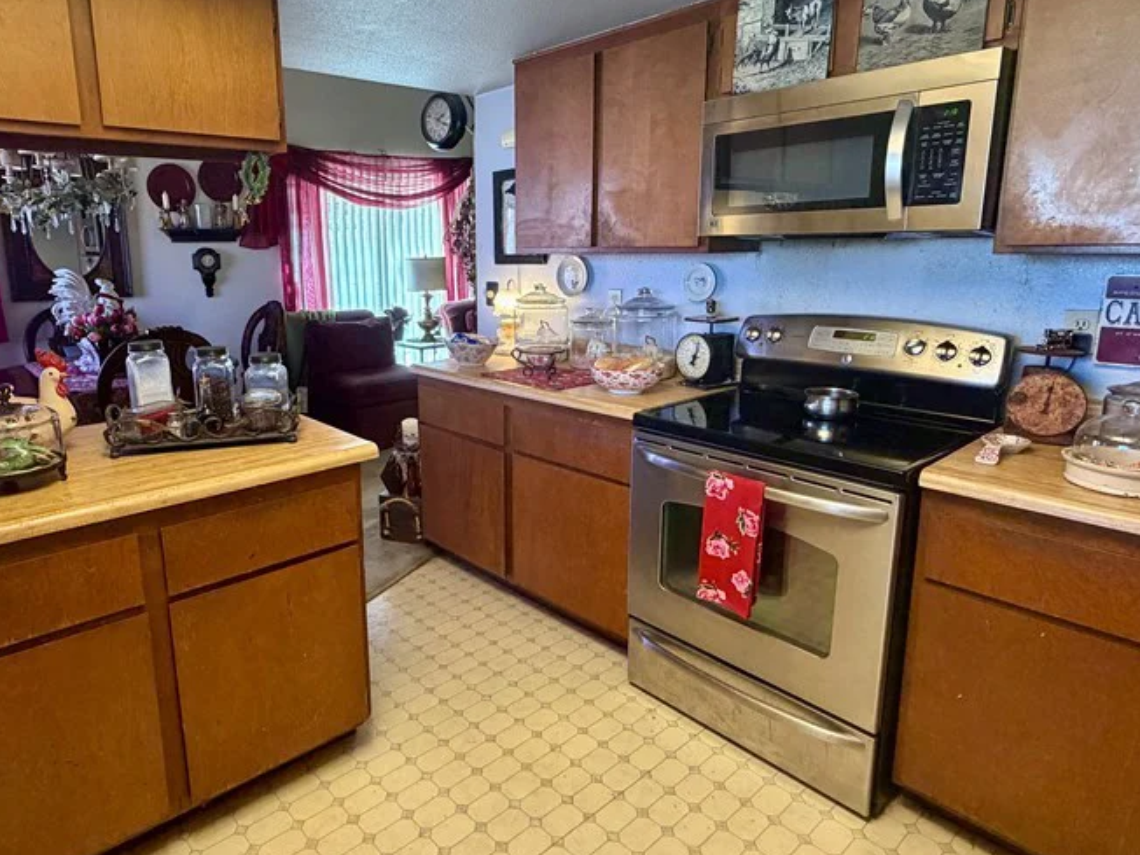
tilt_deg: -11.2
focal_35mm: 22
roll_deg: +0.5
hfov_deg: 75.9
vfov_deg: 61.0
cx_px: 483
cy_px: 386
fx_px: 725
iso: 320
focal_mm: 2.22
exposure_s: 1/60
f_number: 2.2
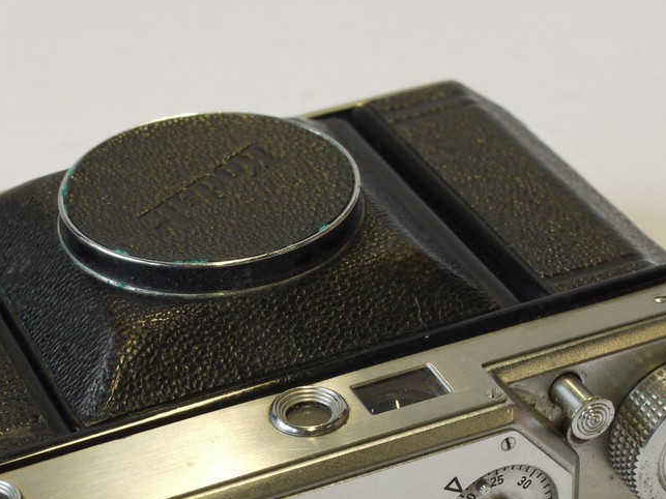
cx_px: 281
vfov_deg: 13.2
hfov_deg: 17.6
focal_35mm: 112
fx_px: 2154
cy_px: 405
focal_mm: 30
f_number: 9
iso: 400
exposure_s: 1/25
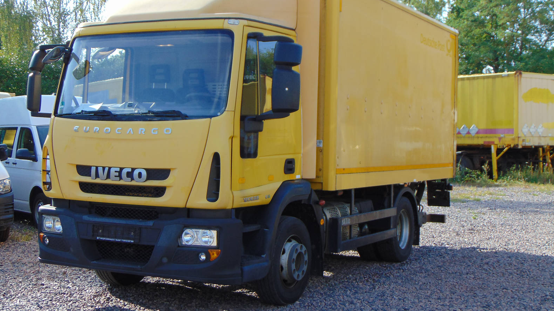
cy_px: 147
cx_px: 278
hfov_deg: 37.9
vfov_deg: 21.8
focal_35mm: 55
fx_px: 808
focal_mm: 9
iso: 80
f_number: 3.5
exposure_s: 1/400
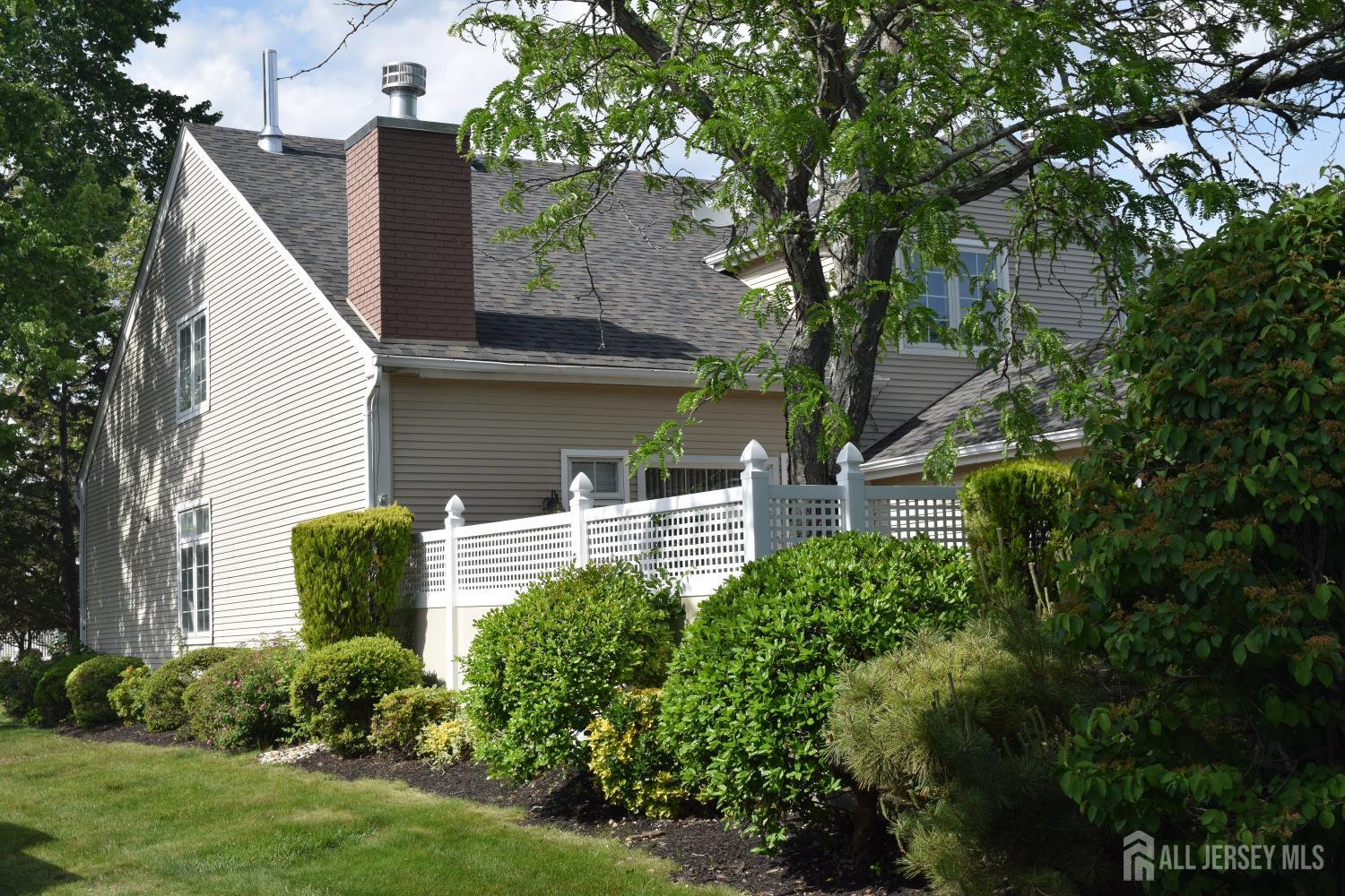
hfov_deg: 38.9
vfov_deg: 26.5
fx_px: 1905
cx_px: 672
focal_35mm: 51
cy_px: 448
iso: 200
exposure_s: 1/400
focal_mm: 34
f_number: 10
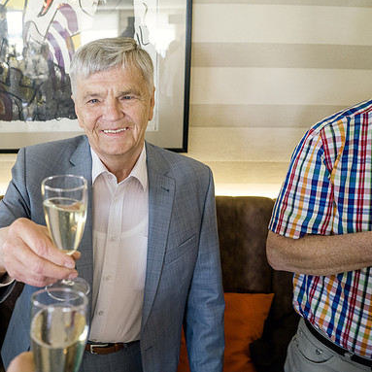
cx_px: 110
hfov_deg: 45.0
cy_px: 186
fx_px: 438
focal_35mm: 36
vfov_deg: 46.0
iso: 5000
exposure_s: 1/100
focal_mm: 28
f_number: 4
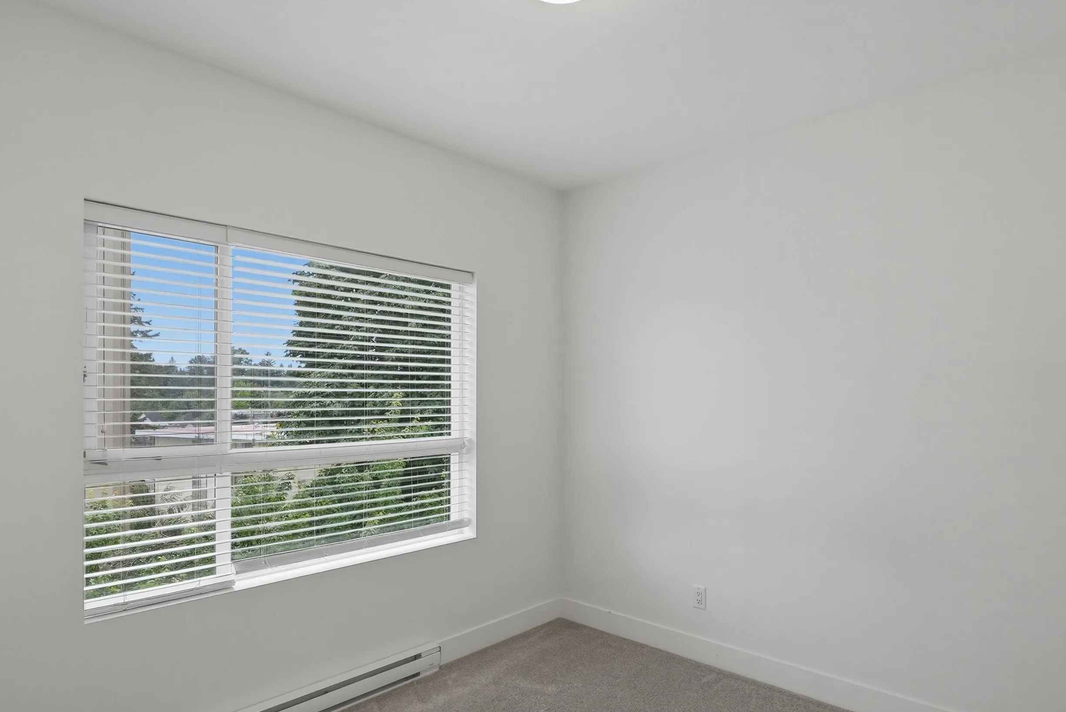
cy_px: 408
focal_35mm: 20
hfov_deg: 83.9
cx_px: 542
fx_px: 592
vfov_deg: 61.7
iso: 640
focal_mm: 16
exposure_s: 1/160
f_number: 10
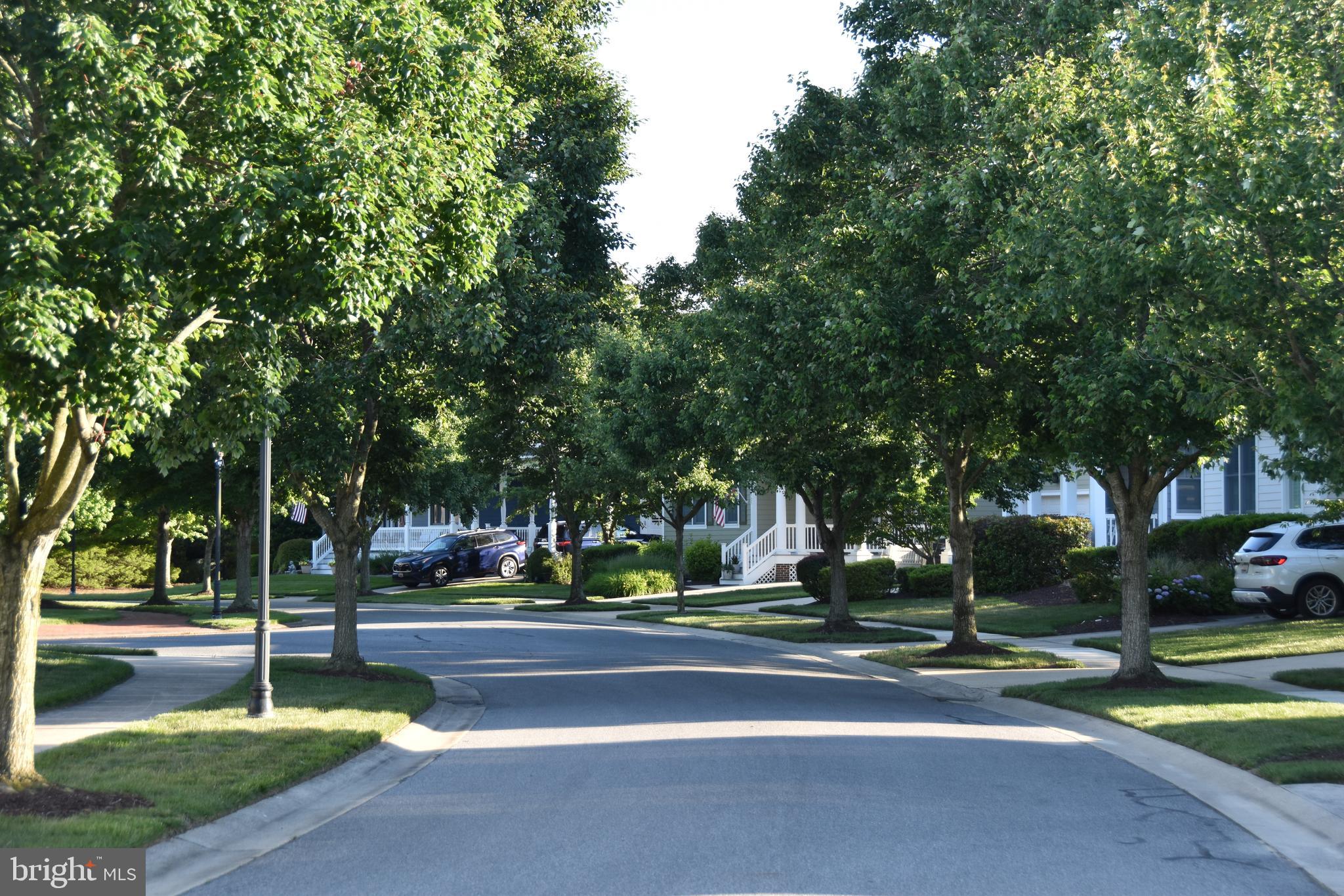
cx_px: 672
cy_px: 448
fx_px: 2912
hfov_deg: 26.0
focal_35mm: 78
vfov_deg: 17.5
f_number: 5.6
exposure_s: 1/125
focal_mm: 52
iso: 140
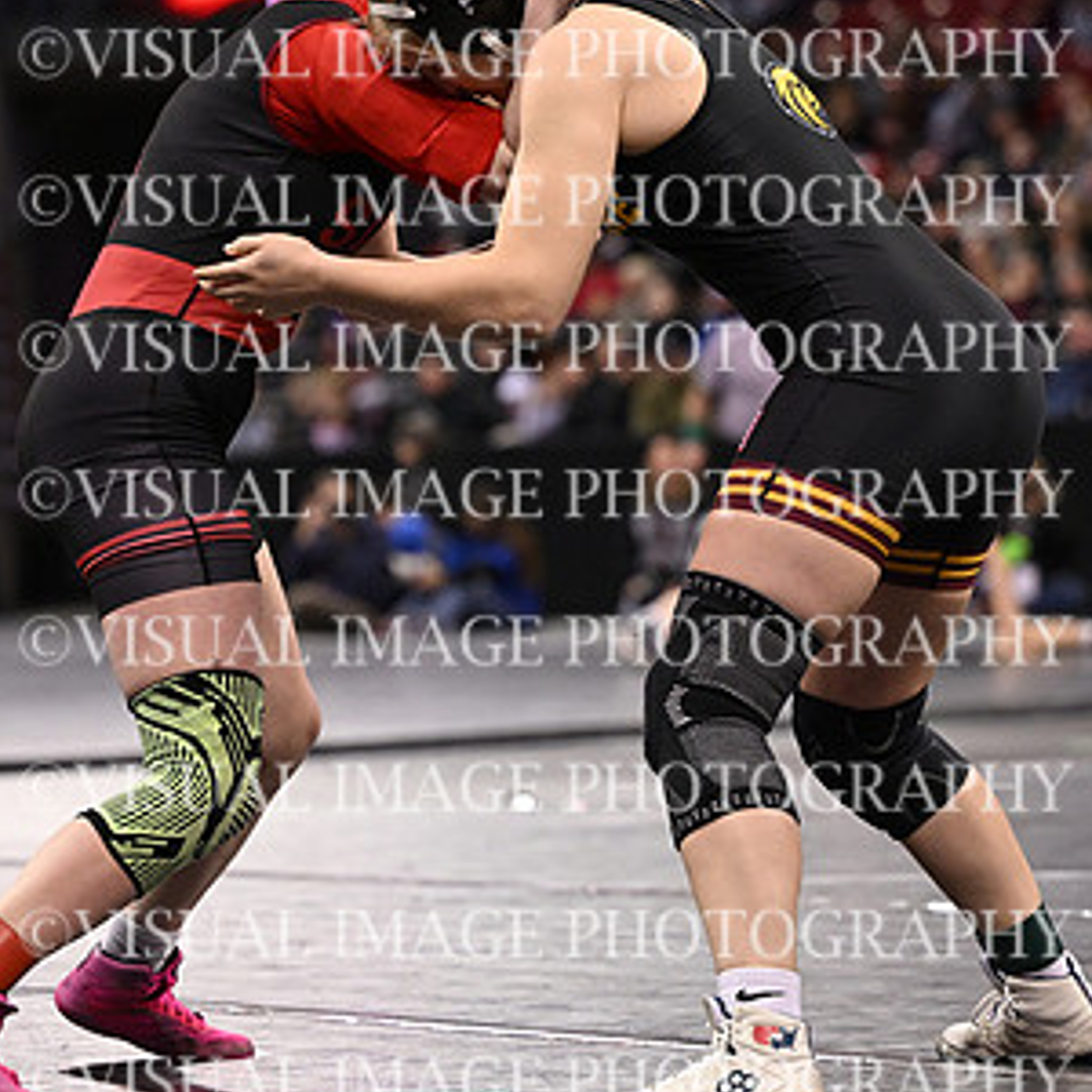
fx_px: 6460
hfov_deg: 9.7
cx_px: 546
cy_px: 420
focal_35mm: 181
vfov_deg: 9.7
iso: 4000
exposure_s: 1/1000
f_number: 3.2
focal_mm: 110
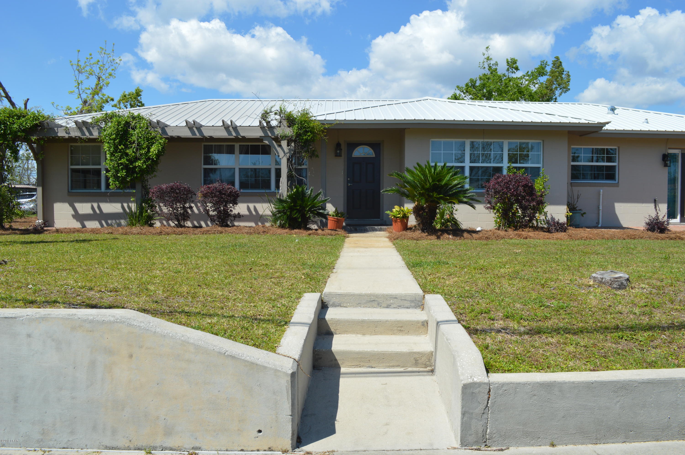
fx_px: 513
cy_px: 228
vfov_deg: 47.8
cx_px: 342
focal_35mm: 27
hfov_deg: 67.4
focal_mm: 18
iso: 100
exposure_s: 1/250
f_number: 8
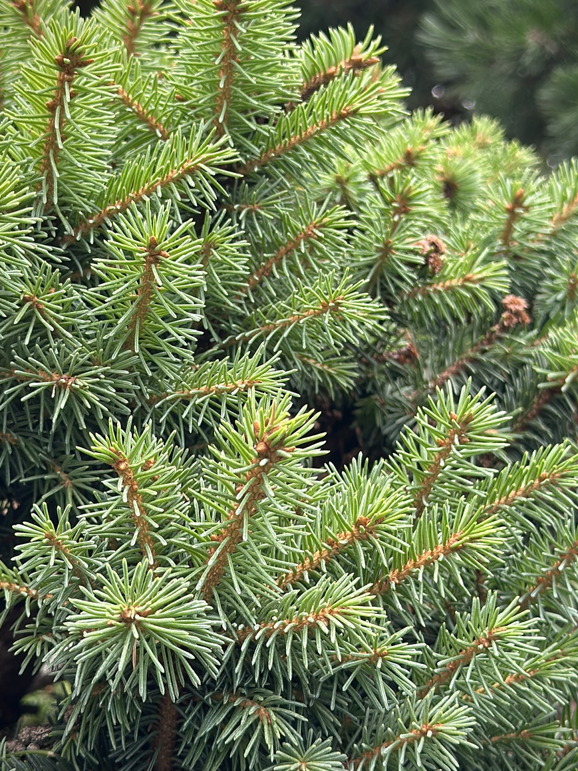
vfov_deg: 33.2
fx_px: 1292
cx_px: 342
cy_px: 357
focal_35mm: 58
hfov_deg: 25.2
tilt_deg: +0.3
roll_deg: +3.2
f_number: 1.78
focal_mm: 6.86
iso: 80
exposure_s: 1/328
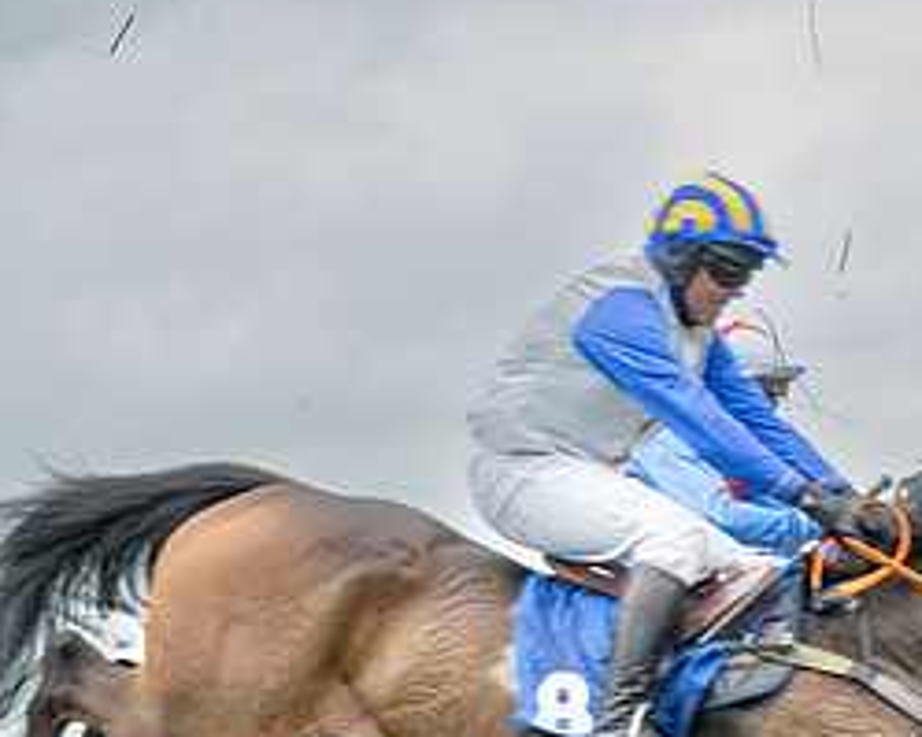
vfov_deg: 7.2
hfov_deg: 9.0
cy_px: 869
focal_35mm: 214
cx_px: 820
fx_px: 5837
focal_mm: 70
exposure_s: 1/640
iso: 400
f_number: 5
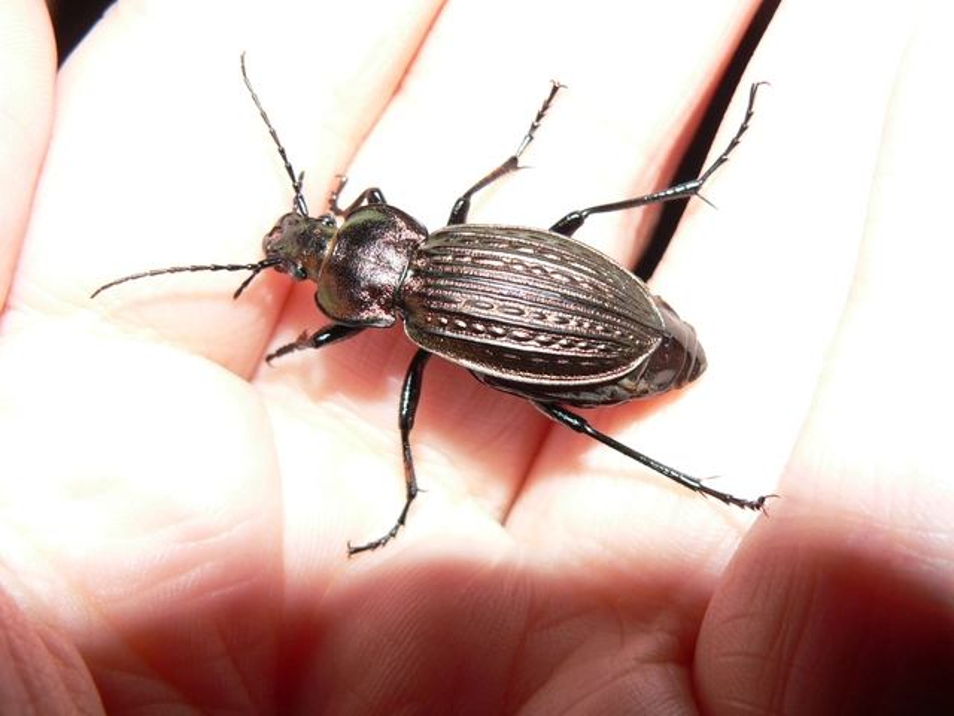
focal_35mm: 65
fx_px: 1791
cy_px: 358
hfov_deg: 29.8
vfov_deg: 22.6
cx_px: 477
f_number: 4
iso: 100
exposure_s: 1/60
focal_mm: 10.7
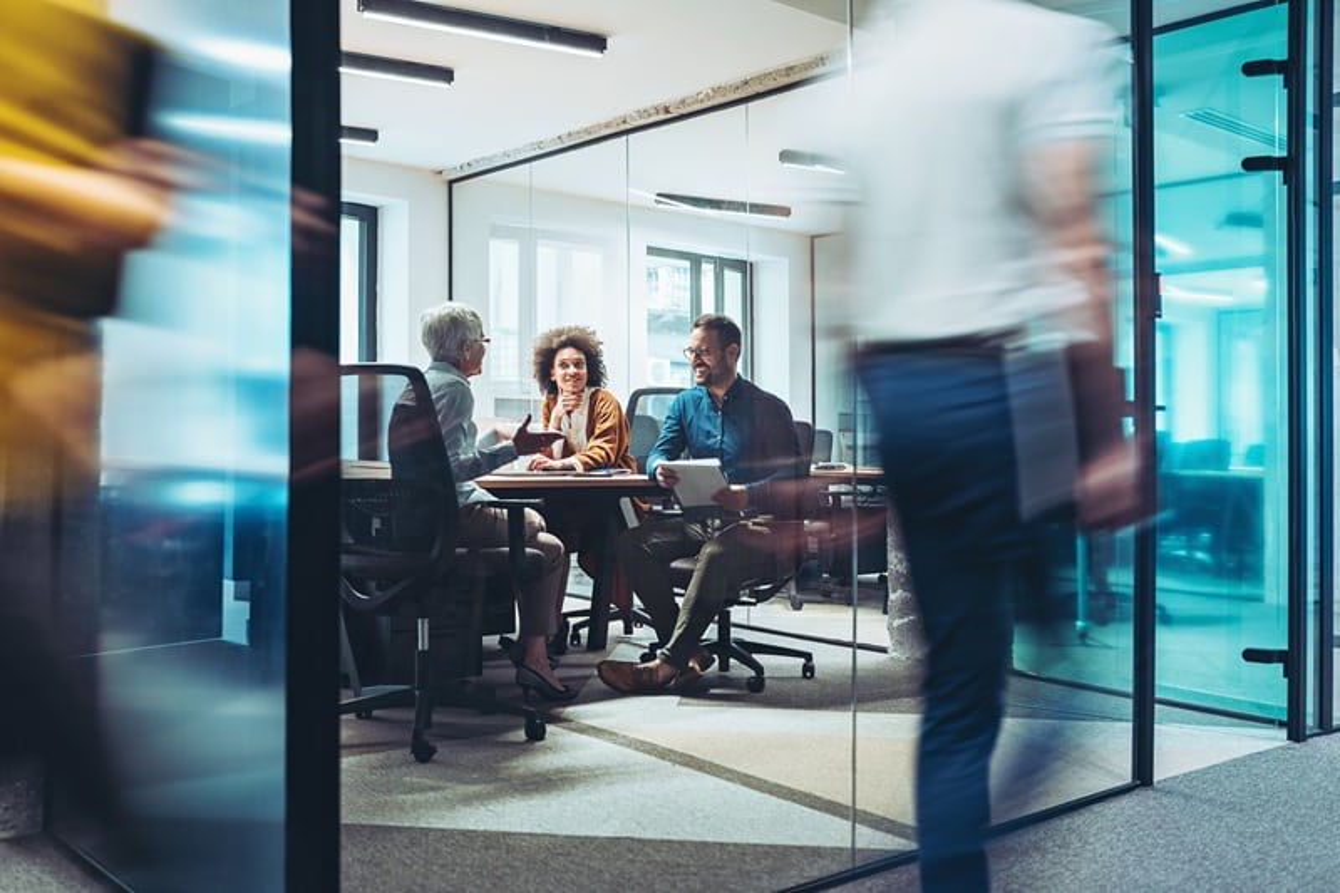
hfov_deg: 54.4
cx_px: 670
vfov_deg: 37.8
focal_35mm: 35
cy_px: 446
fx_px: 1302
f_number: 2.8
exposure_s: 1/8
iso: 100
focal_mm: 35
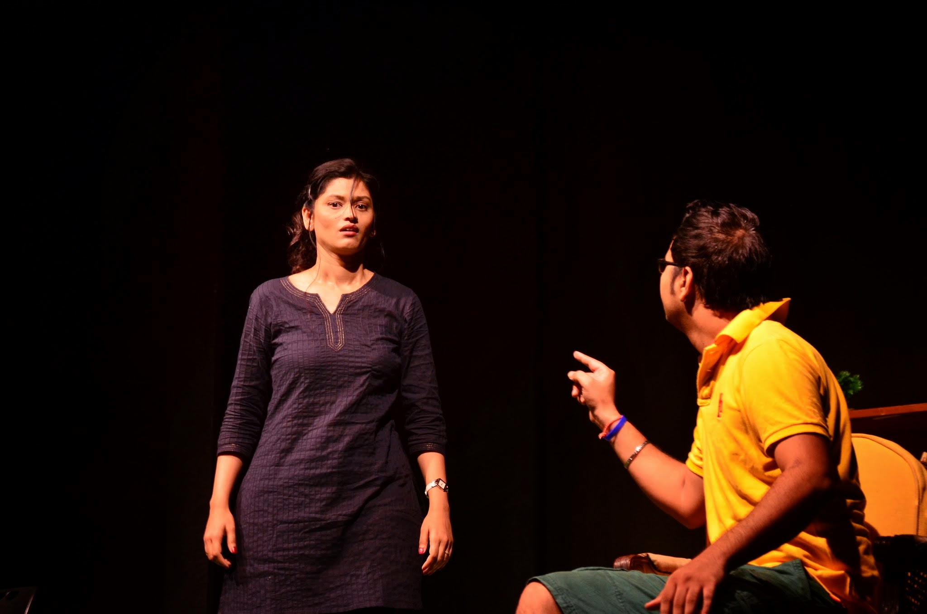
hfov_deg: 18.2
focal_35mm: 112
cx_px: 464
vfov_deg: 12.1
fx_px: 2891
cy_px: 307
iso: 800
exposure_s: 1/40
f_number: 5.3
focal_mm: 75
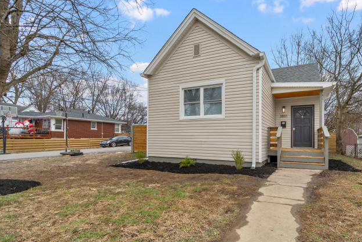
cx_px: 213
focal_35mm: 18
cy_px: 135
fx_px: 181
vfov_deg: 67.2
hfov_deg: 89.1
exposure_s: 1/160
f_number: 8
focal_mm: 10
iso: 400
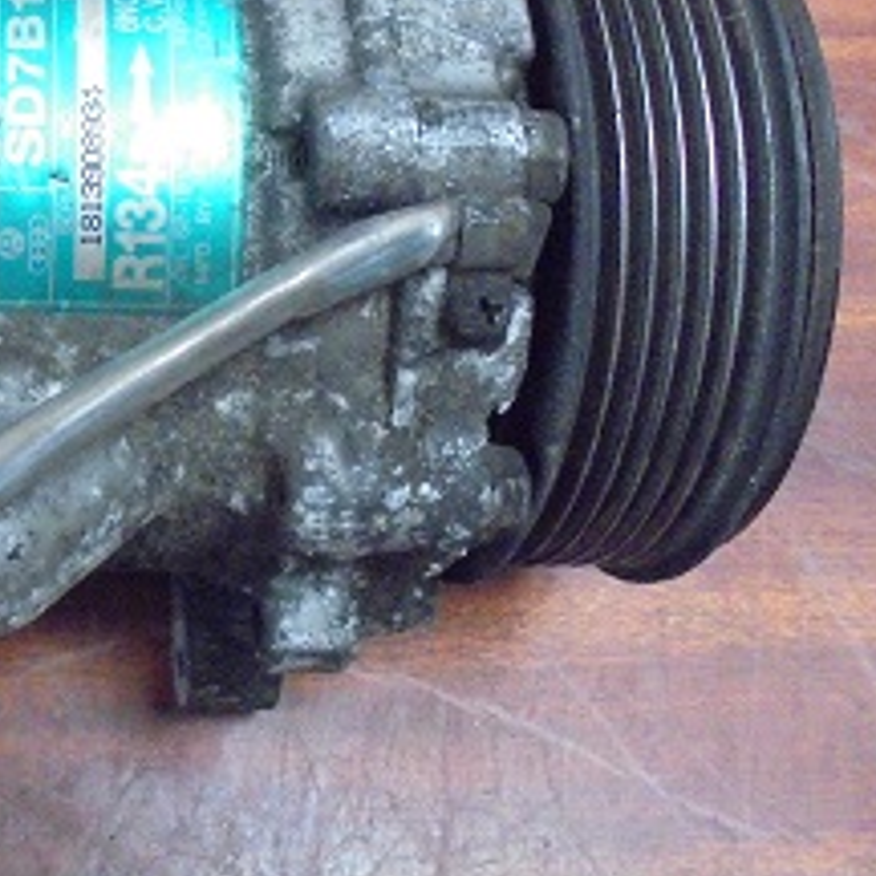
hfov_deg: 28.5
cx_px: -65
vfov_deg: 30.5
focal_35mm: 55
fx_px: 1575
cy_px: 209
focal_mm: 4.6
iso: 800
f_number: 3.5
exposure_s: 1/60
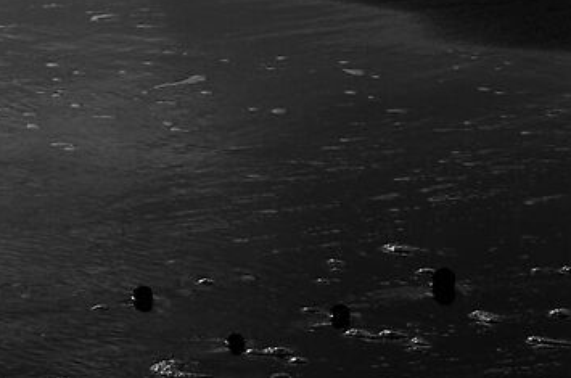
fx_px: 6093
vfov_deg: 3.5
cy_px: -841
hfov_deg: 5.1
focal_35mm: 385
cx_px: -1150
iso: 200
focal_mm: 38
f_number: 8
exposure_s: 1/4000
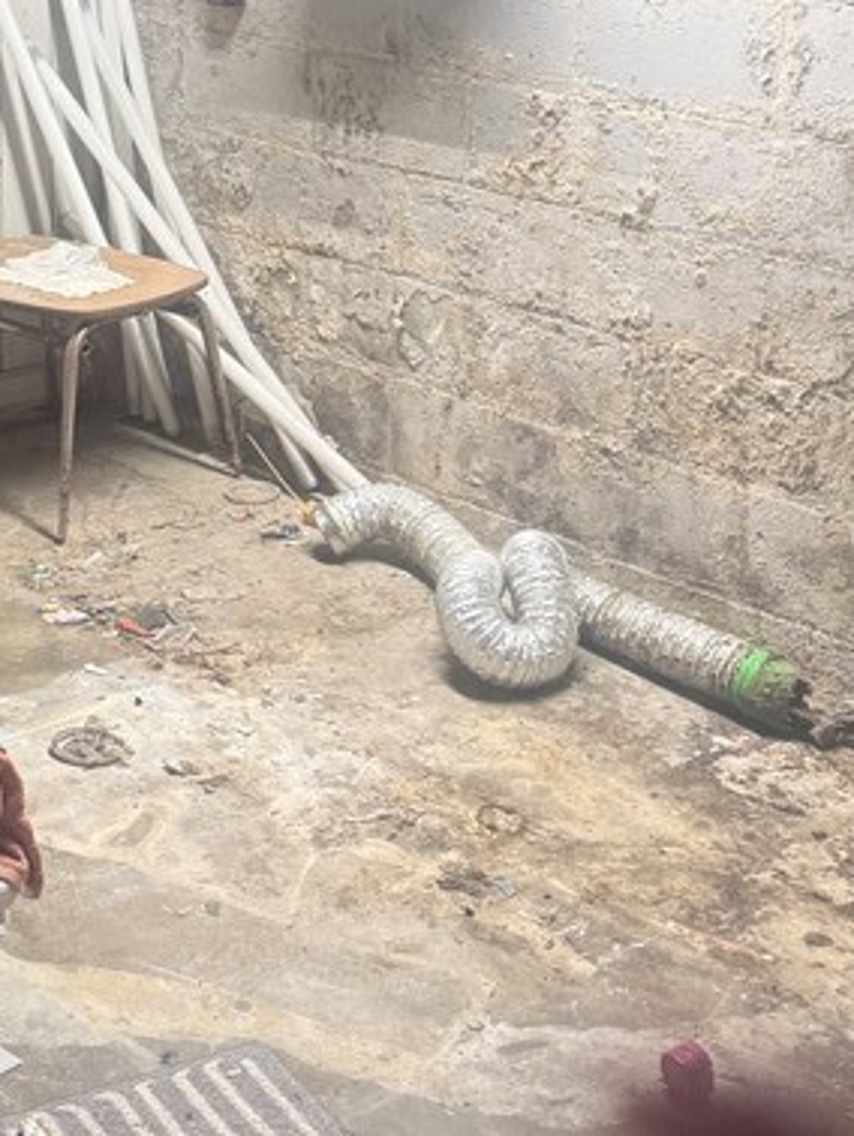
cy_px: 376
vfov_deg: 29.6
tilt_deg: -15.4
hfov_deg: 22.4
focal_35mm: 65
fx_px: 2136
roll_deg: -2.3
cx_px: 235
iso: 160
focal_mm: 6.76
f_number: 1.78
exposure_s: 1/60
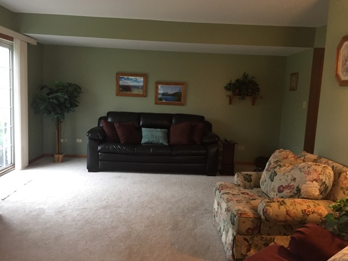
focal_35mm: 29
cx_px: 174
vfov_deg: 48.2
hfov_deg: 61.7
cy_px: 130
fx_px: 292
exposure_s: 1/30
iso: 125
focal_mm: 4.15
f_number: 2.2
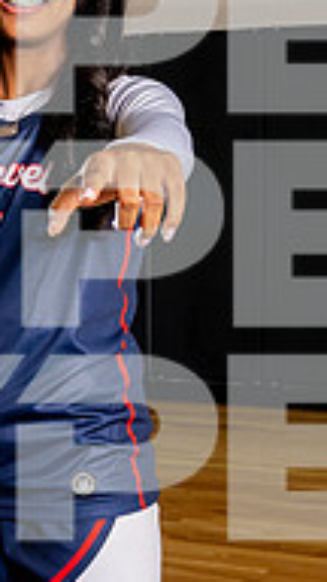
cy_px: 236
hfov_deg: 14.0
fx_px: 1310
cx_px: -12
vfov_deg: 25.0
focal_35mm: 85
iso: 640
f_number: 7.1
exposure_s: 1/200
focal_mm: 34.6
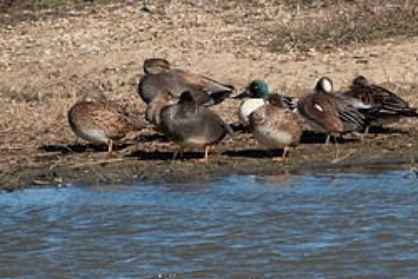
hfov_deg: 1.3
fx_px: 18007
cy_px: 159
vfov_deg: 0.9
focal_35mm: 1550
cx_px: 280
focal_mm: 195.64
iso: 100
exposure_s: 1/1250
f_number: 4.5
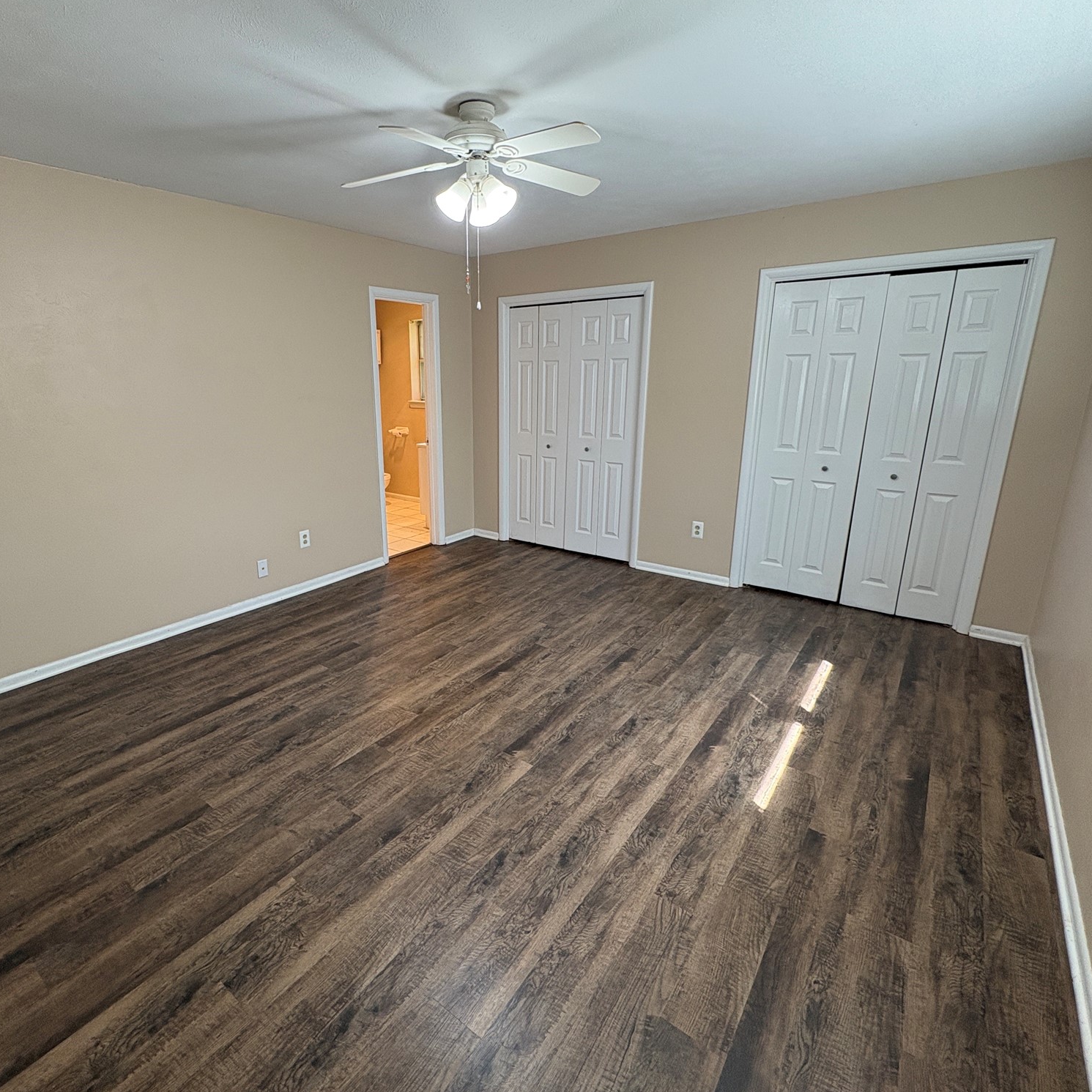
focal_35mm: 17
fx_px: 607
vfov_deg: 84.0
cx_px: 475
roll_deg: +0.8
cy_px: 532
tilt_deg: -14.7
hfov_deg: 83.5
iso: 160
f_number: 2.2
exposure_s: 1/60
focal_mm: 2.22
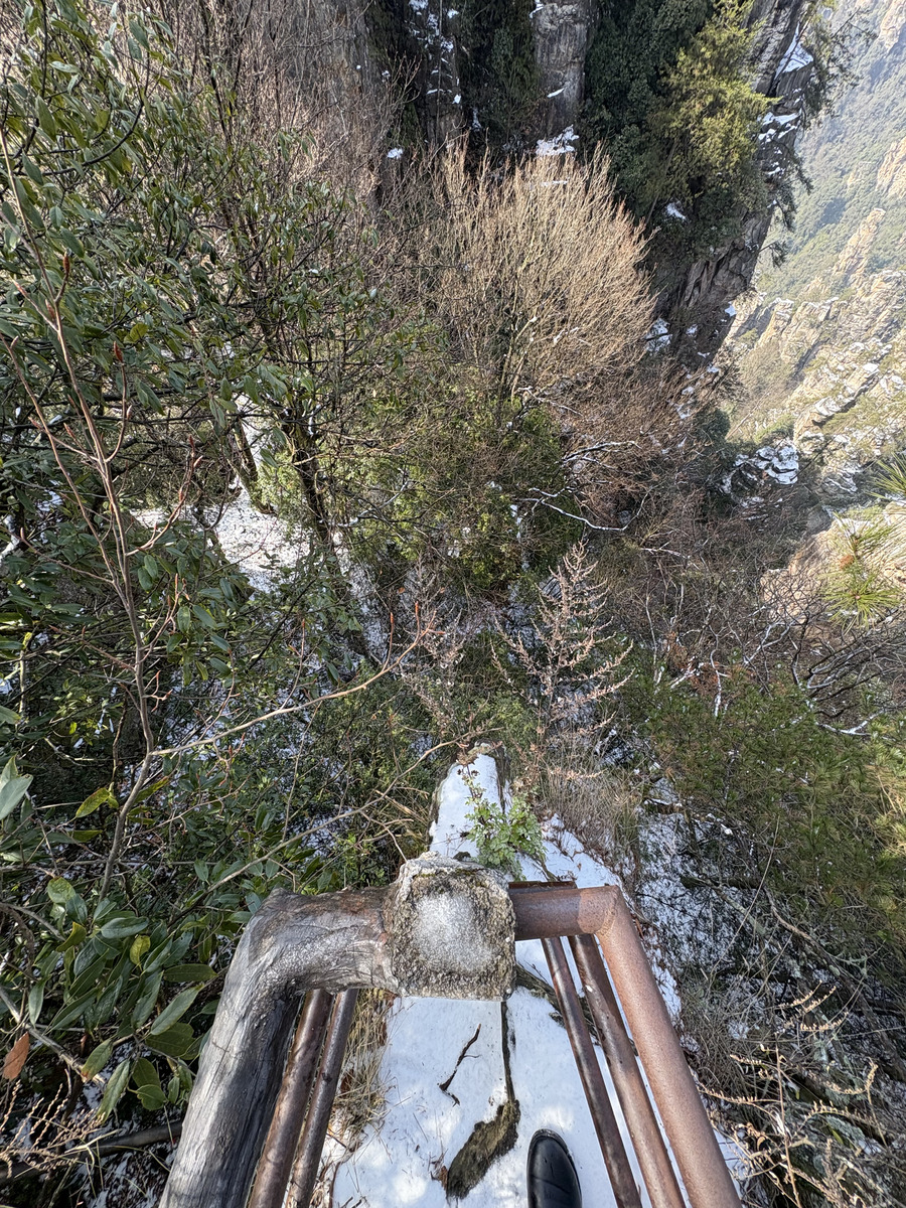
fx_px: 489
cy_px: 604
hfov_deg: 85.7
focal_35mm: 14
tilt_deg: -65.2
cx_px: 453
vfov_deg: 102.1
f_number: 2.2
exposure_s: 1/184
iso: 64
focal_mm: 2.22
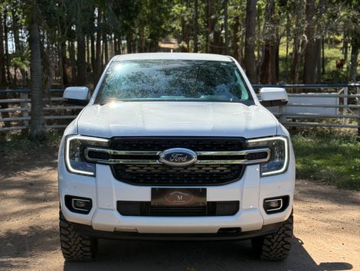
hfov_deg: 39.6
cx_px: 180
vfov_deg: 30.3
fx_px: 500
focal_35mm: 48
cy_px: 136
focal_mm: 6.76
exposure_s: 1/2762
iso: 64
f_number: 1.78
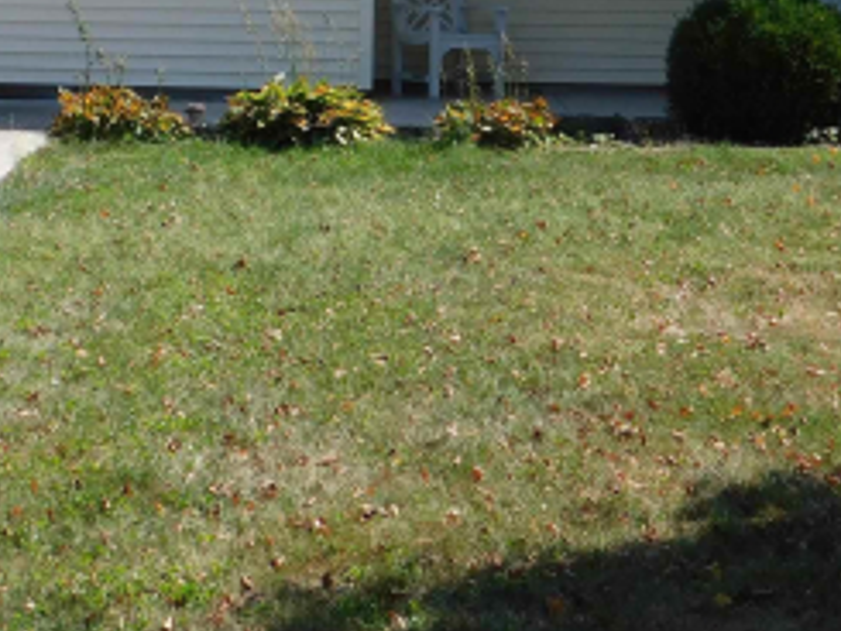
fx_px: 2382
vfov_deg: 14.6
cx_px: 420
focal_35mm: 98
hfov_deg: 20.0
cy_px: -110
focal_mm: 6.3
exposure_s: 1/800
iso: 125
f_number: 3.5
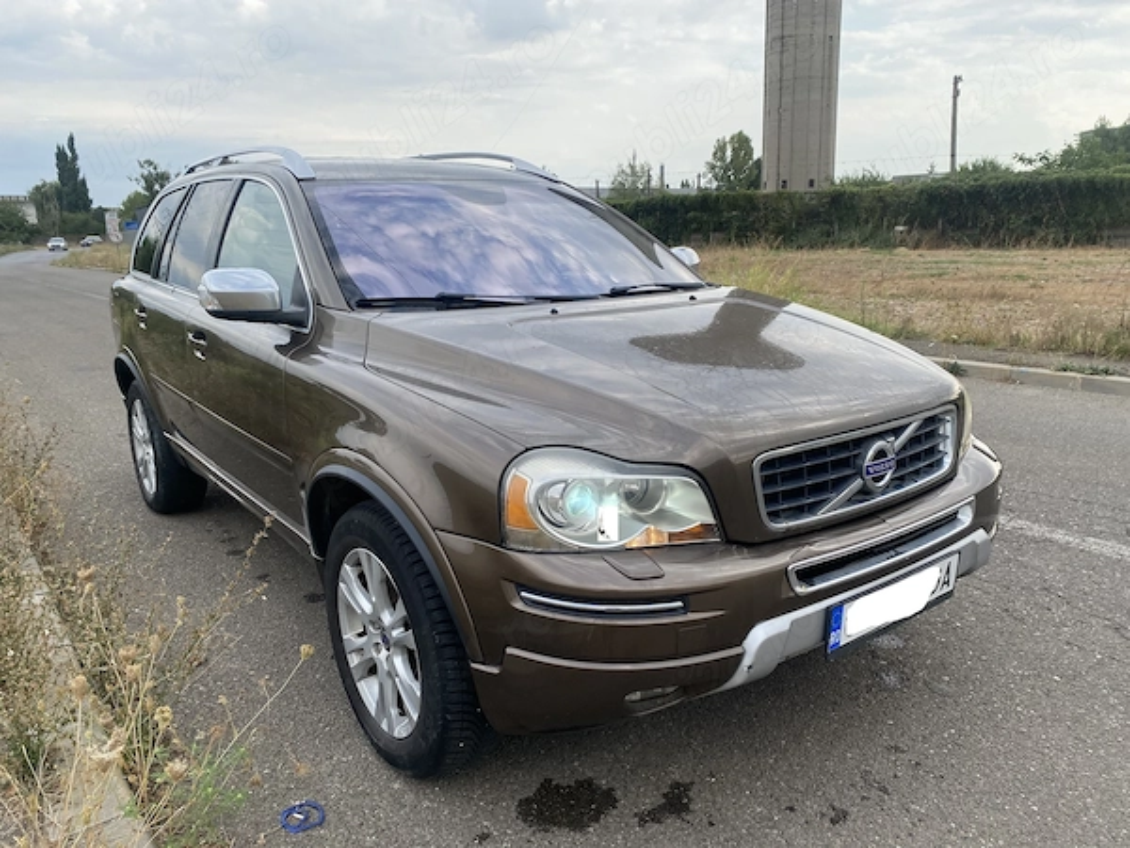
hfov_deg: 67.3
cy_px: 424
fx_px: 849
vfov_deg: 53.1
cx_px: 565
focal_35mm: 26
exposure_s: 1/1063
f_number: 1.8
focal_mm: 4.25
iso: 32
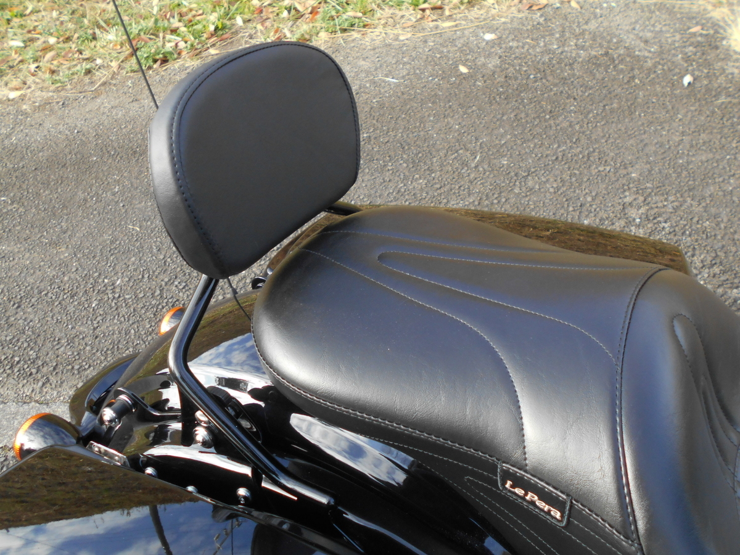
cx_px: 370
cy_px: 278
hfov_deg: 54.0
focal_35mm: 34
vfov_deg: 41.8
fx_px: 727
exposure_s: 1/250
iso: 160
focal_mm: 5.8
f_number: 3.6
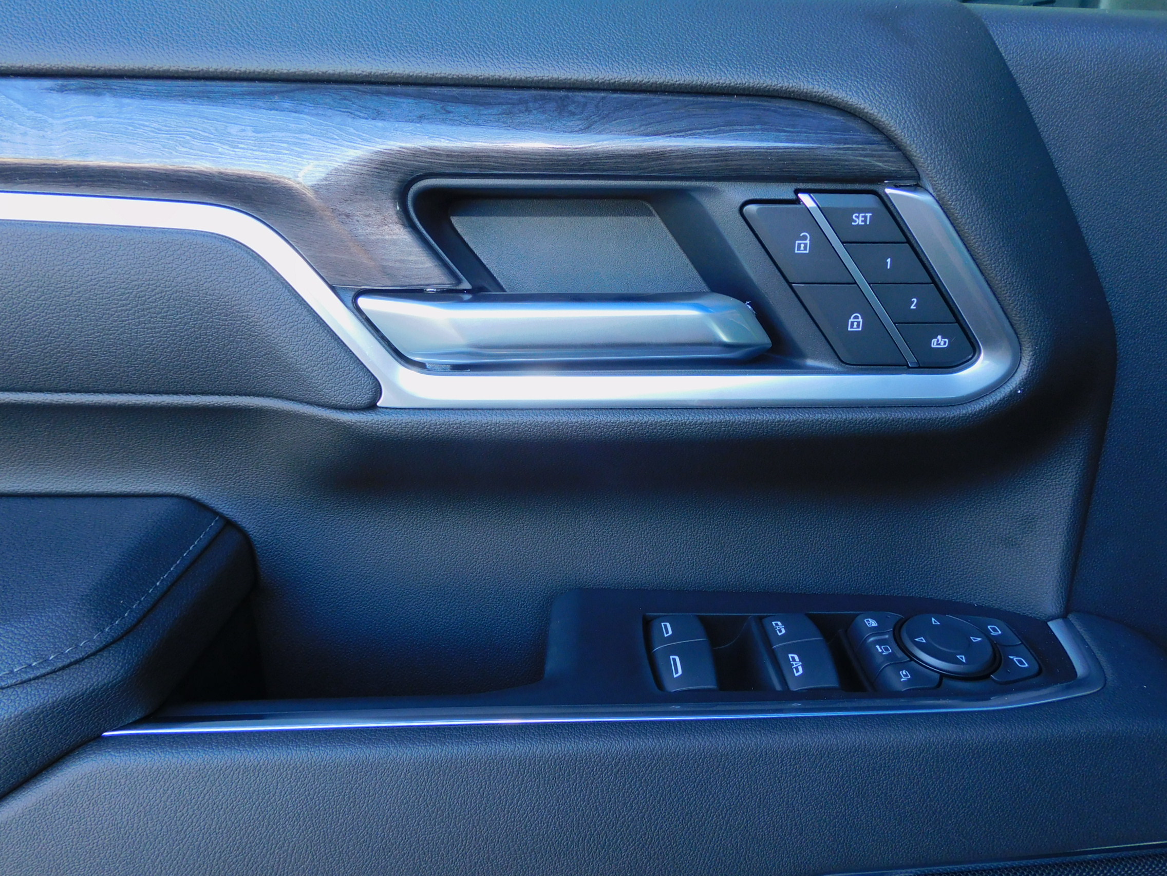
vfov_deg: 56.8
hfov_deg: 71.6
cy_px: 438
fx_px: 809
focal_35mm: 24
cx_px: 584
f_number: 3.3
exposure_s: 1/50
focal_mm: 4.3
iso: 125
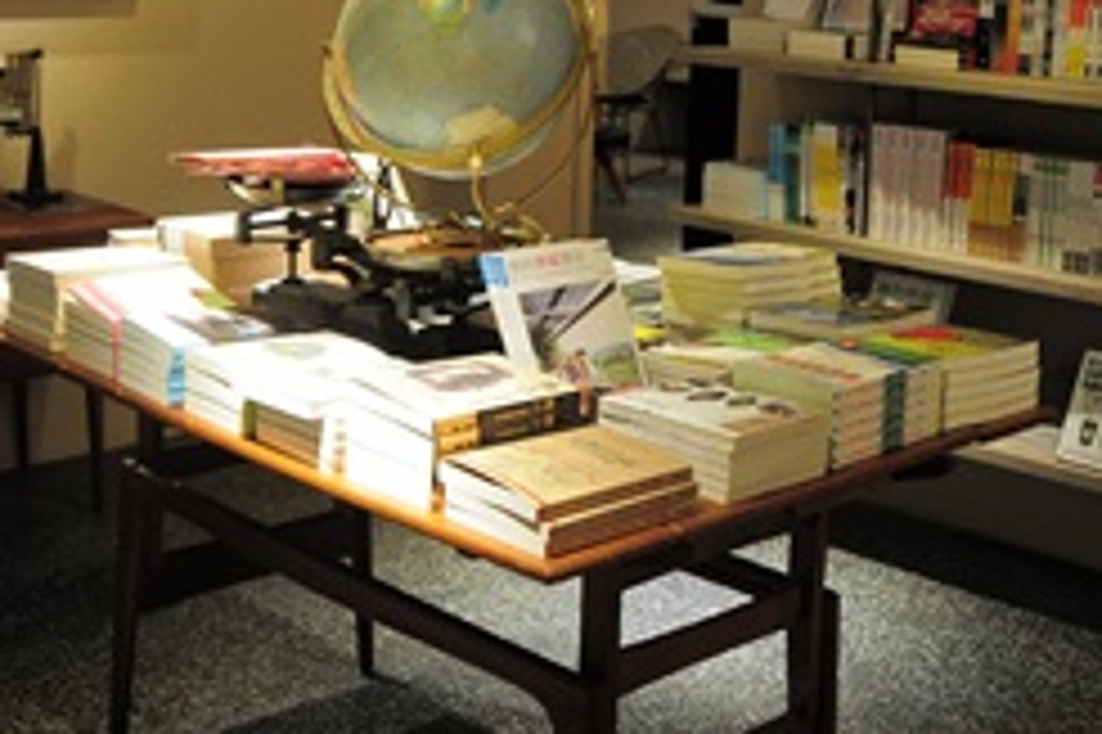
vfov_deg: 23.9
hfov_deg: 36.3
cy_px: 77
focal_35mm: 55
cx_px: 589
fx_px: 1682
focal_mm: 18
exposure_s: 1/10
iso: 400
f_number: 3.5
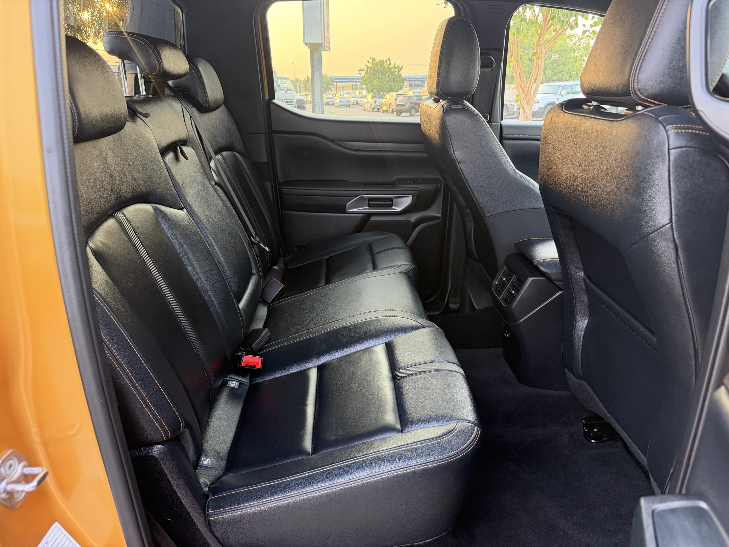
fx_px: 505
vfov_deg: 56.8
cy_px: 274
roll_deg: -0.2
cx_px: 364
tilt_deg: -18.5
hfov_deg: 71.6
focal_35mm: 24
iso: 320
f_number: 1.78
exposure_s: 1/60
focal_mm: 6.76
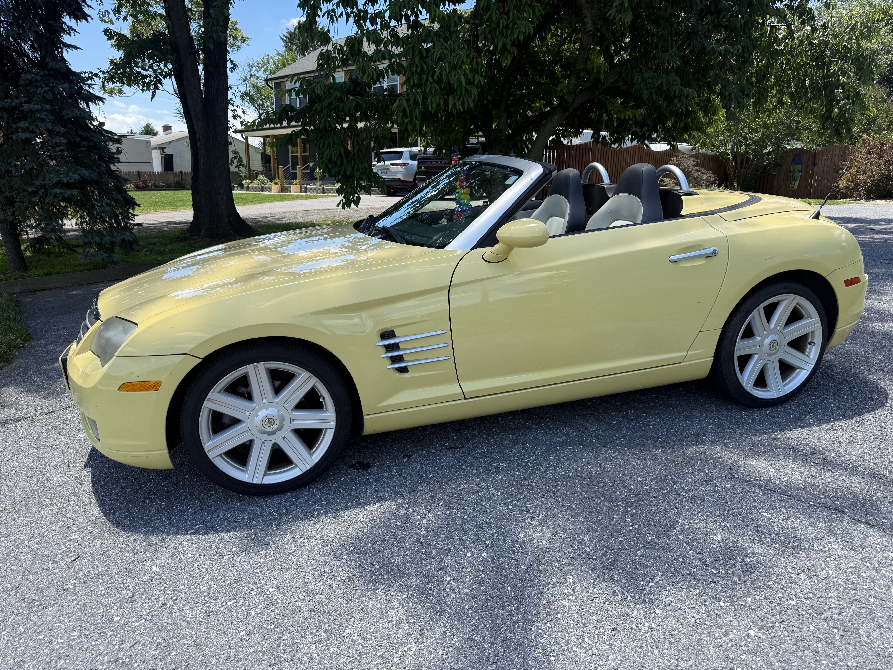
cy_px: 335
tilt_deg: -12.3
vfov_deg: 56.8
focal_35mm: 24
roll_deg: -0.7
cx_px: 446
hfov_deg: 71.6
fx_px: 619
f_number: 1.78
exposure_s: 1/1493
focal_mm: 6.76
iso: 80
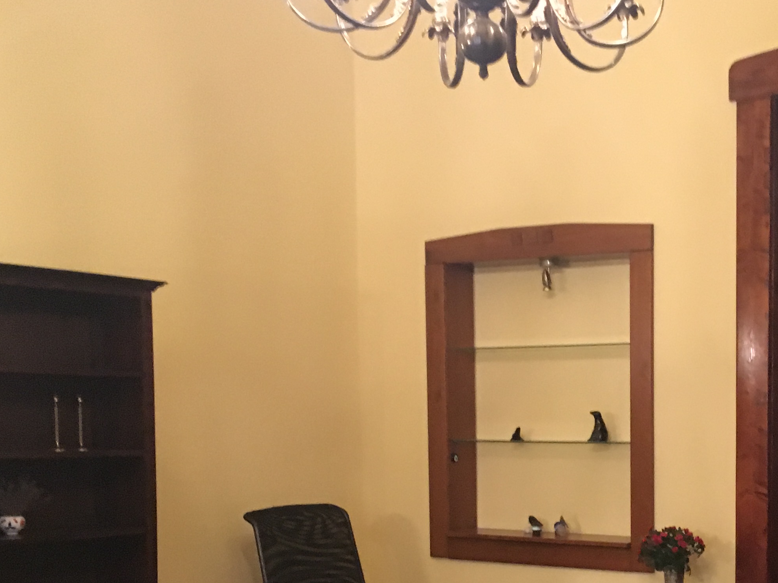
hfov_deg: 31.7
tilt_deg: -5.4
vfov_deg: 24.1
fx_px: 1326
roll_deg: -0.8
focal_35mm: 59
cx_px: 644
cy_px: 529
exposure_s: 1/17
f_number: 2.2
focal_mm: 4.15
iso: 250
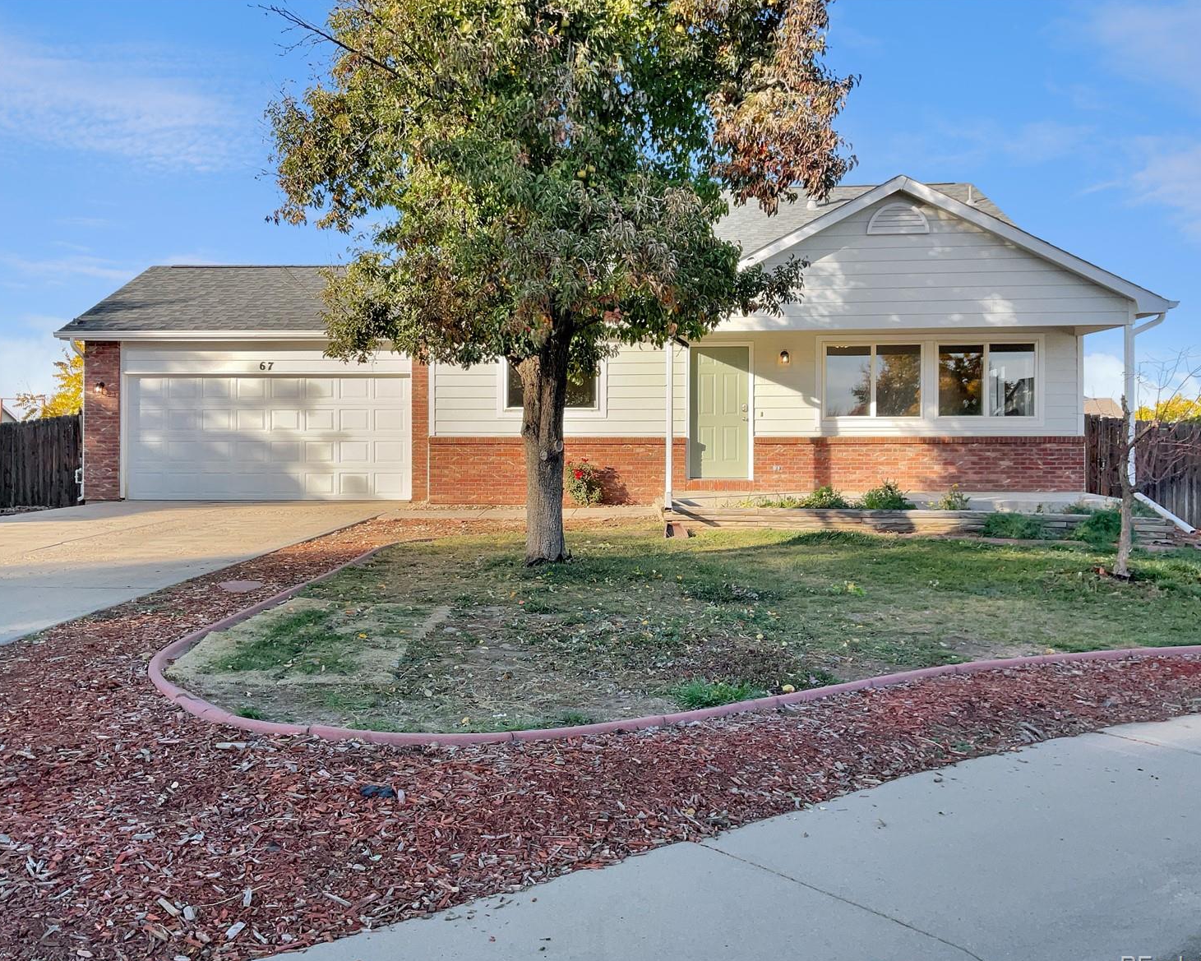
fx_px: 1102
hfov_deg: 57.2
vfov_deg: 47.1
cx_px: 596
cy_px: 489
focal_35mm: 31
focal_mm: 3
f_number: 1.8
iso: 16
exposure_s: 1/816
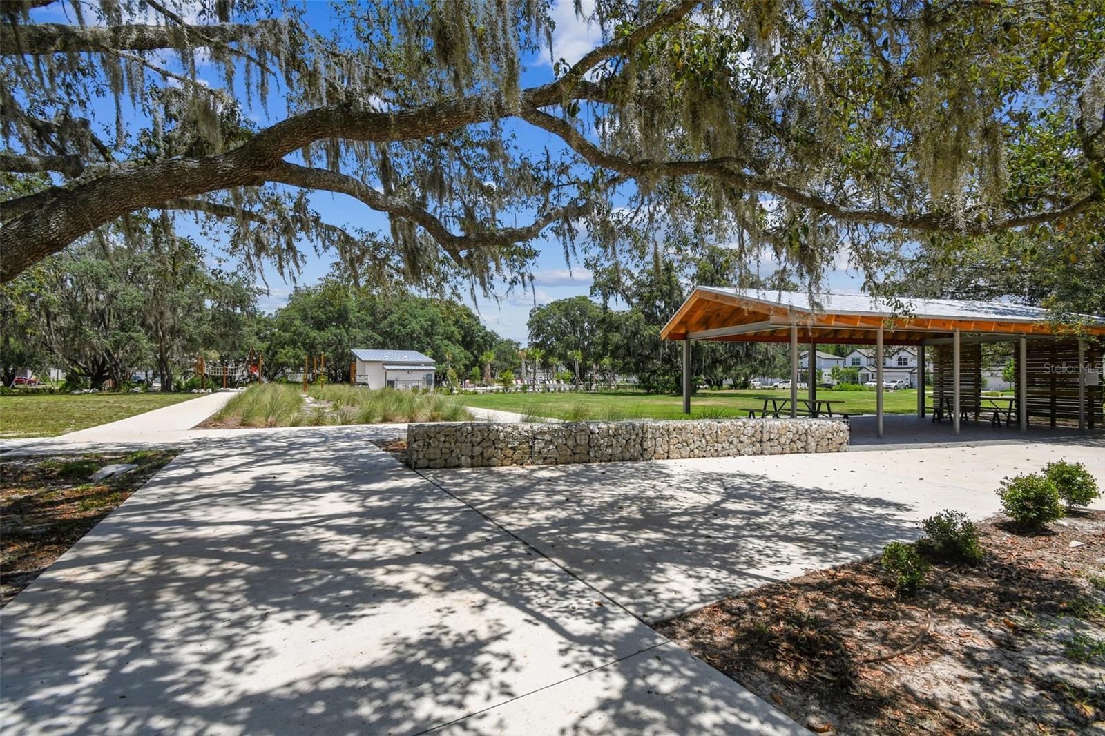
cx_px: 552
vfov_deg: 77.3
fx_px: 460
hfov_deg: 100.4
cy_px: 368
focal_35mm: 15
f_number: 7.1
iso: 100
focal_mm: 10
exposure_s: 1/400
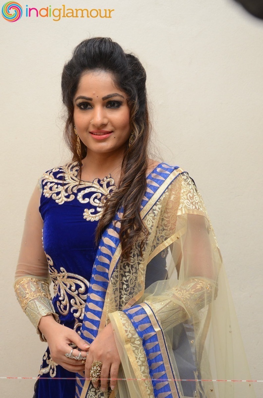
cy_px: 199
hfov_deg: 21.5
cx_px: 132
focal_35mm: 63
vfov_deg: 32.0
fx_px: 694
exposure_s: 1/100
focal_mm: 42
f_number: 6.3
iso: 1000
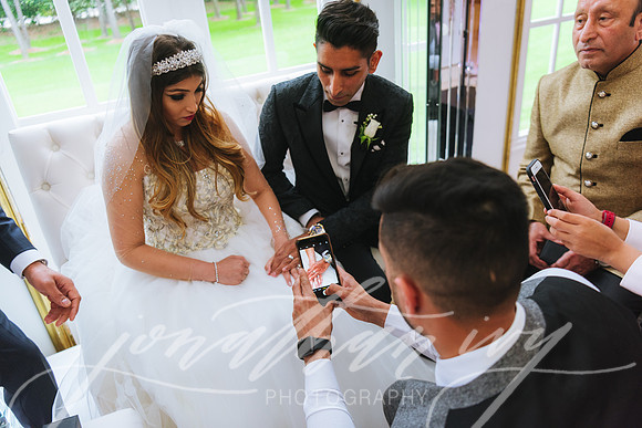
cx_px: 321
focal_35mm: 28
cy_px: 214
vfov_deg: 46.4
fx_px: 499
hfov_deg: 65.5
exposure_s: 1/200
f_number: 2.8
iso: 800
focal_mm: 28
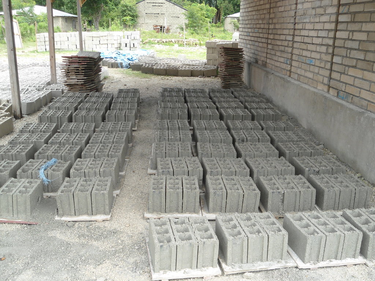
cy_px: 140
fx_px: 401
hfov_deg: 50.1
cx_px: 188
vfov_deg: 38.7
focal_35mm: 37
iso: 80
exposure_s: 1/200
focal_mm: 6.7
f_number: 3.2
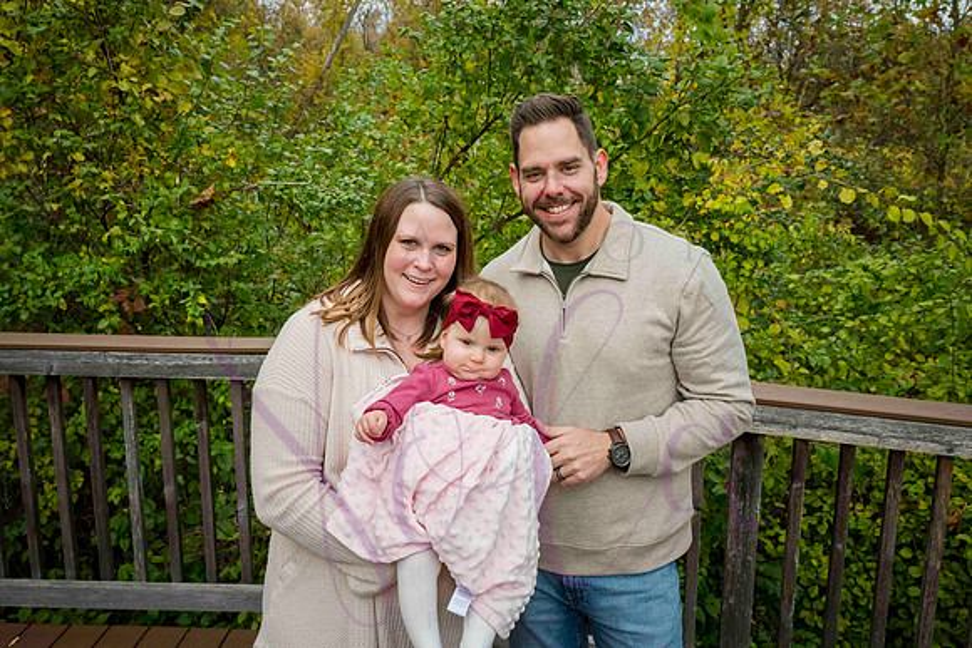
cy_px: 259
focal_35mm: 29
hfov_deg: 64.0
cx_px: 480
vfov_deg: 45.0
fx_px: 778
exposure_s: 1/640
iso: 400
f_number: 5.6
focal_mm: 24
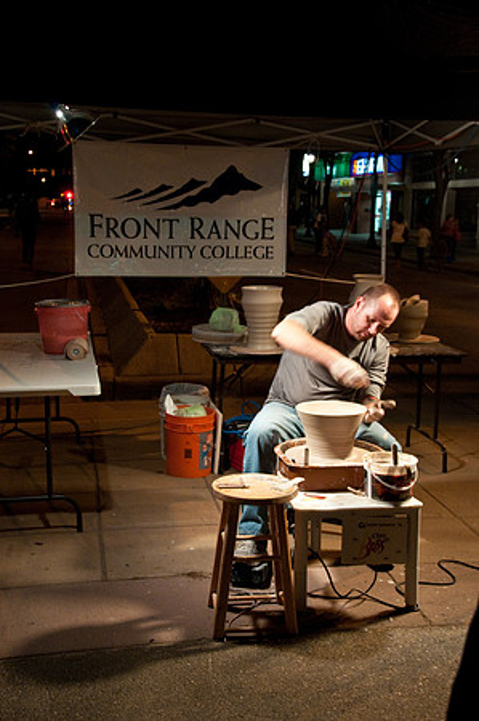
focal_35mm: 48
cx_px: 240
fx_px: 960
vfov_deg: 41.2
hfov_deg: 28.0
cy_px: 360
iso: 1250
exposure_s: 1/15
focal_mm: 32
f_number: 6.3
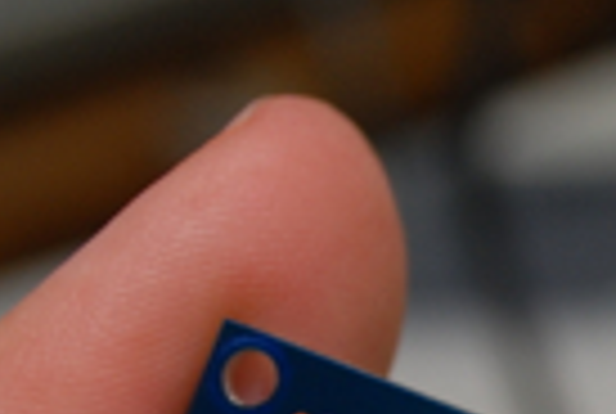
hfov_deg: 10.0
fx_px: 3378
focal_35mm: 197
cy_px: 666
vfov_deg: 6.9
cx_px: 1025
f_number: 4.8
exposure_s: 1/60
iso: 200
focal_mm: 30
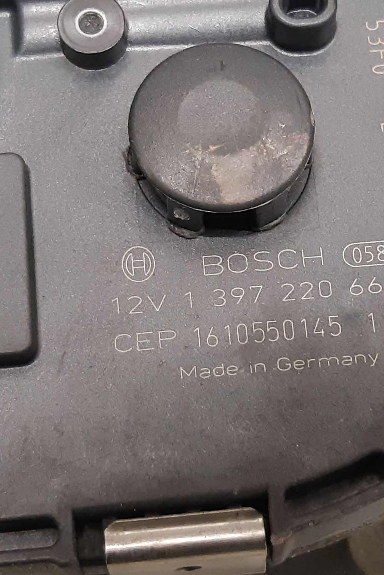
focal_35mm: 37
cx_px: 274
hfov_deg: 35.4
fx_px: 592
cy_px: 284
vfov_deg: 51.9
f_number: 1.7
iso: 250
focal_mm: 3.93
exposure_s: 1/33
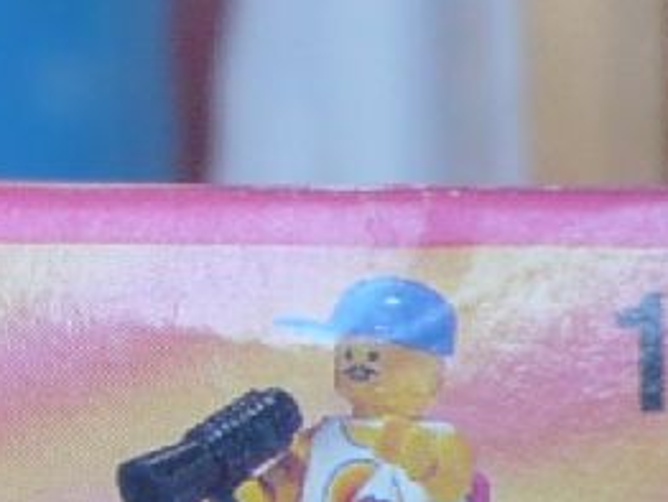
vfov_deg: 5.6
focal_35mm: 263
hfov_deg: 6.8
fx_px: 5080
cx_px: -1294
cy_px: 780
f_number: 2.8
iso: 100
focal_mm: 5.8
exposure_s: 1/30
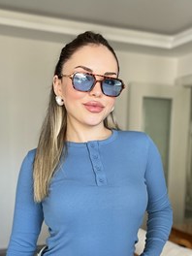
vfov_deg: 39.3
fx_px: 348
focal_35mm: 47
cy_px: 192
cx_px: 86
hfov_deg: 30.9
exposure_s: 1/82
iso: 100
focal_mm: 2.71
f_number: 2.2
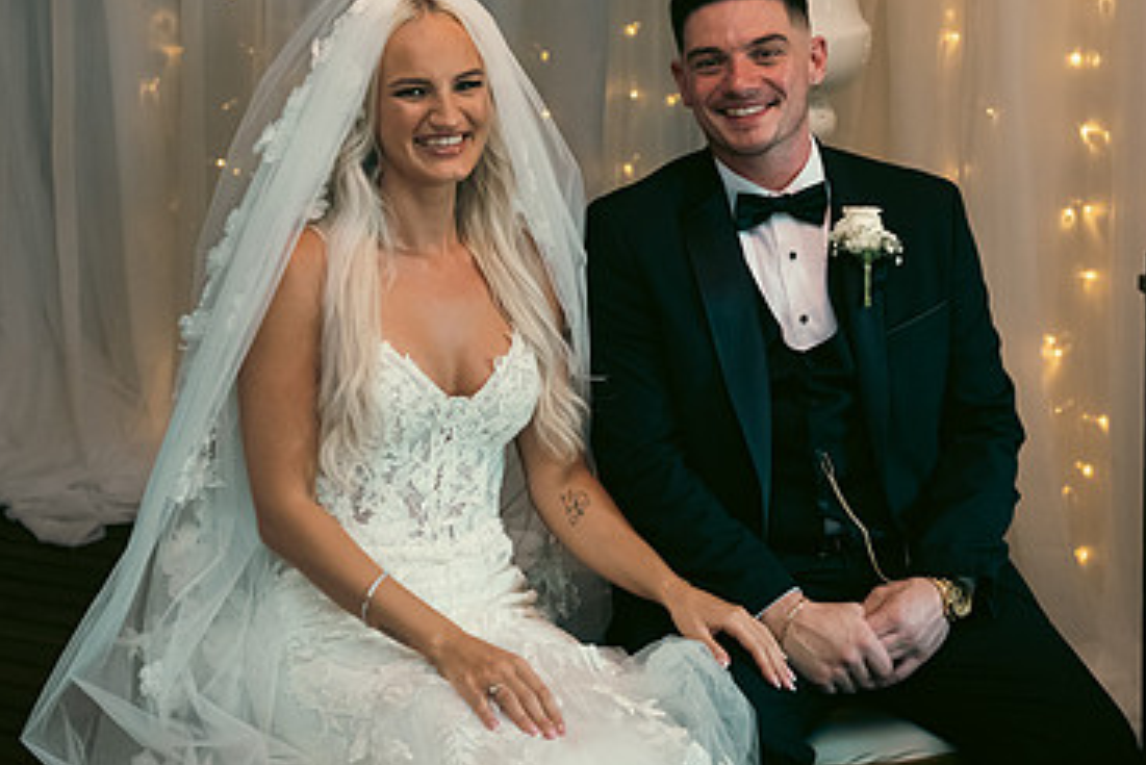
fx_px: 2516
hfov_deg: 25.6
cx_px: 668
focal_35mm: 79
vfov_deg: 17.3
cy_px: 273
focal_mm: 50
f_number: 3.5
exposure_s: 1/160
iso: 1250
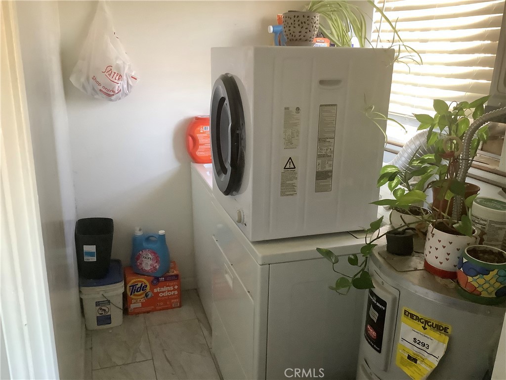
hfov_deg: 58.4
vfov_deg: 45.4
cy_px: 190
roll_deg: -1.3
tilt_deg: -17.4
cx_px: 253
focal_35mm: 31
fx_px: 453
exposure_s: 1/40
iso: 320
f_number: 2.4
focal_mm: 3.3
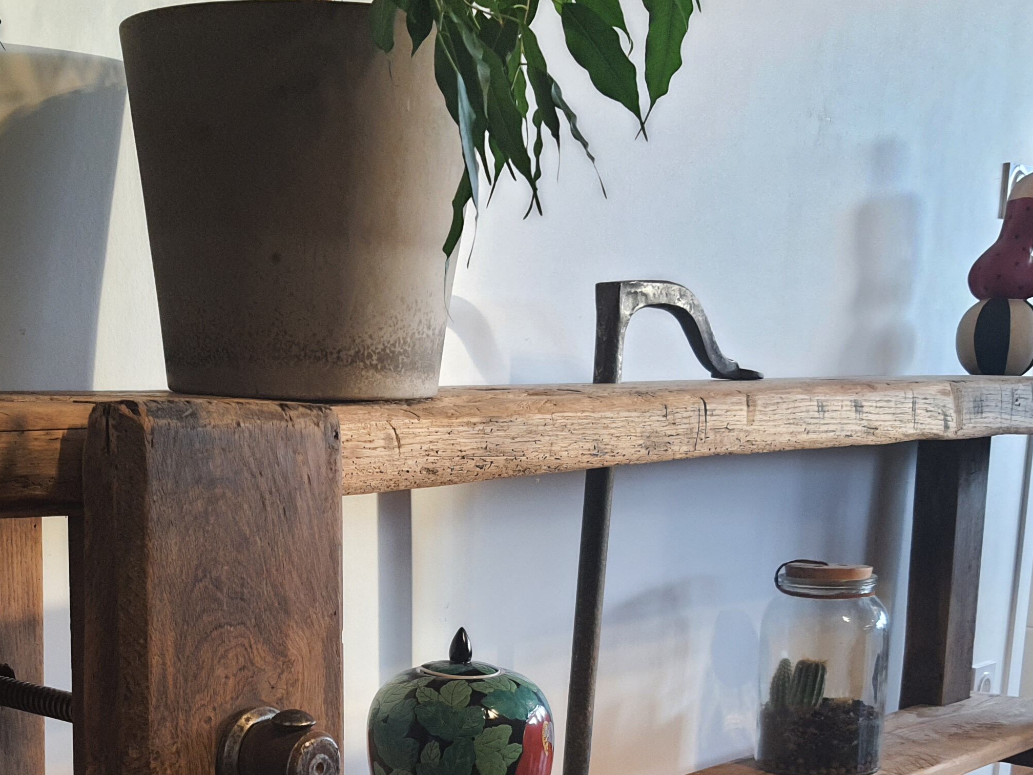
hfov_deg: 36.4
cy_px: 717
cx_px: 329
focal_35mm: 52
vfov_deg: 26.9
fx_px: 1552
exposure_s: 1/40
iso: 200
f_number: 1.7
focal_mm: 4.32
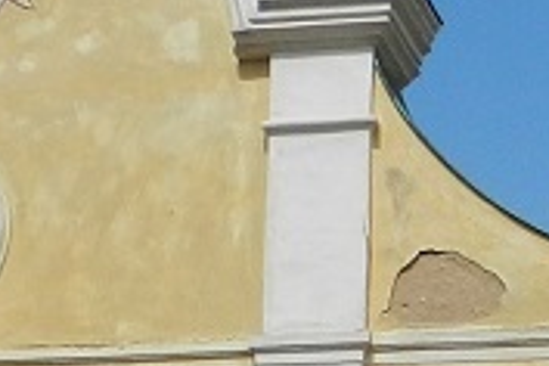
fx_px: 3111
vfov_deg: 6.4
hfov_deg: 10.0
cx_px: 586
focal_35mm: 204
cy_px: 872
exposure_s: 1/640
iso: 160
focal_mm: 5.1
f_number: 7.2
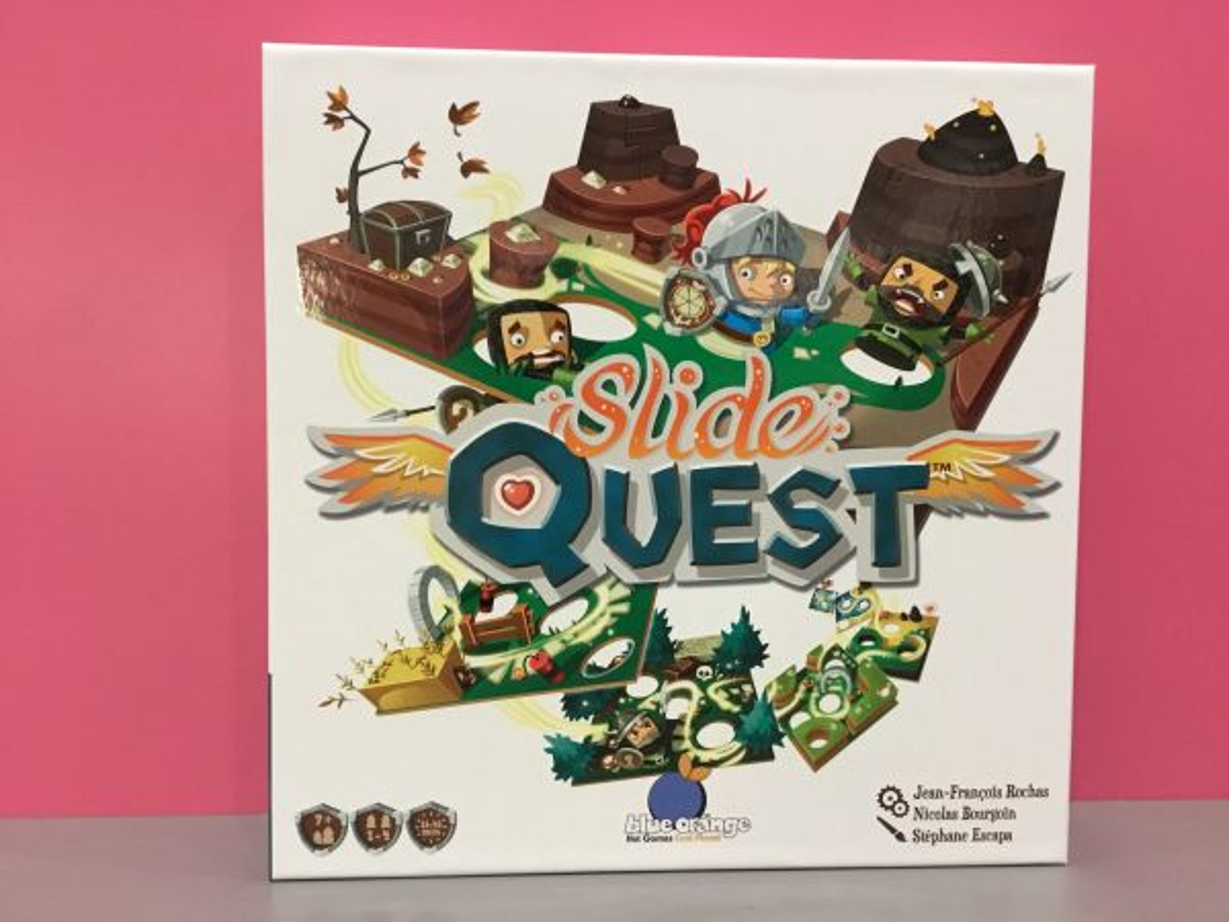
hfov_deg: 58.4
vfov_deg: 45.4
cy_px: 461
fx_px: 1101
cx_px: 614
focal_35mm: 31
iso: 200
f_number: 2.4
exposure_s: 1/33
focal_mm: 3.3
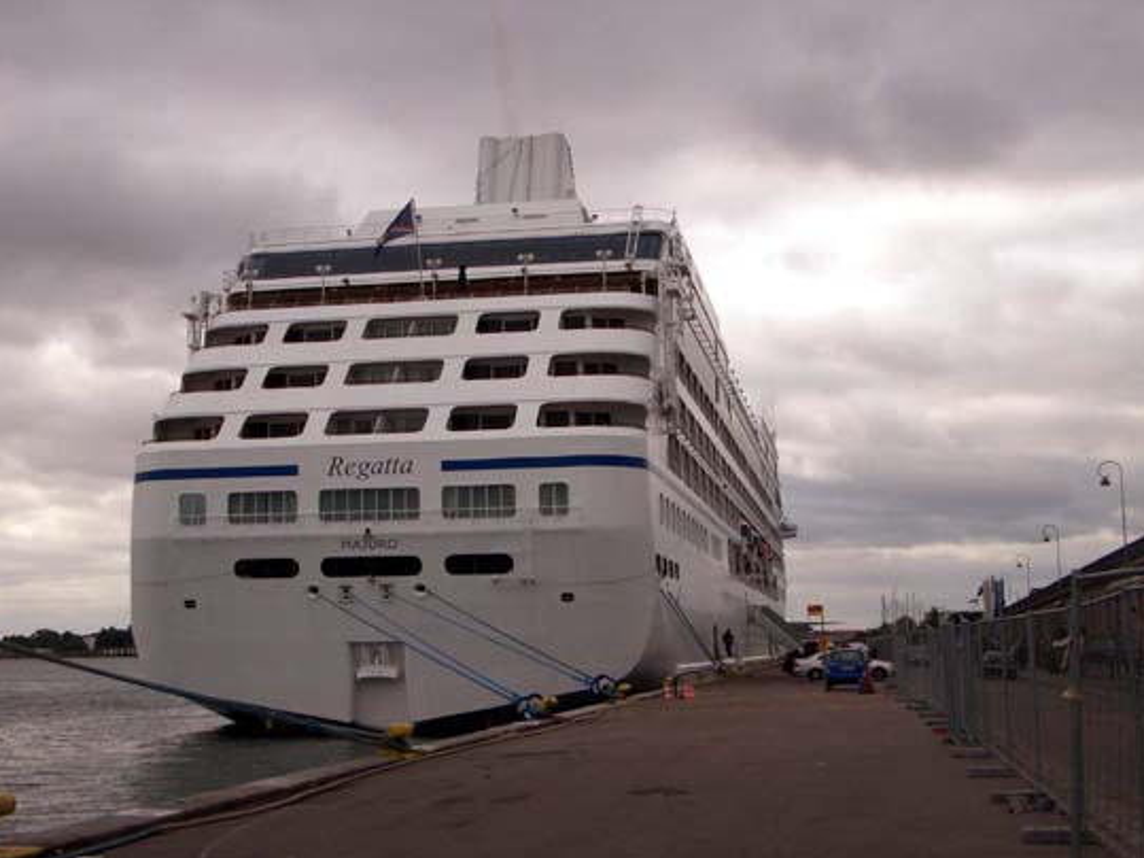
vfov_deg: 29.1
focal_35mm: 50
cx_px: 565
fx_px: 1652
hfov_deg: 38.2
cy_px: 436
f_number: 5
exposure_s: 1/640
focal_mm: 8.2
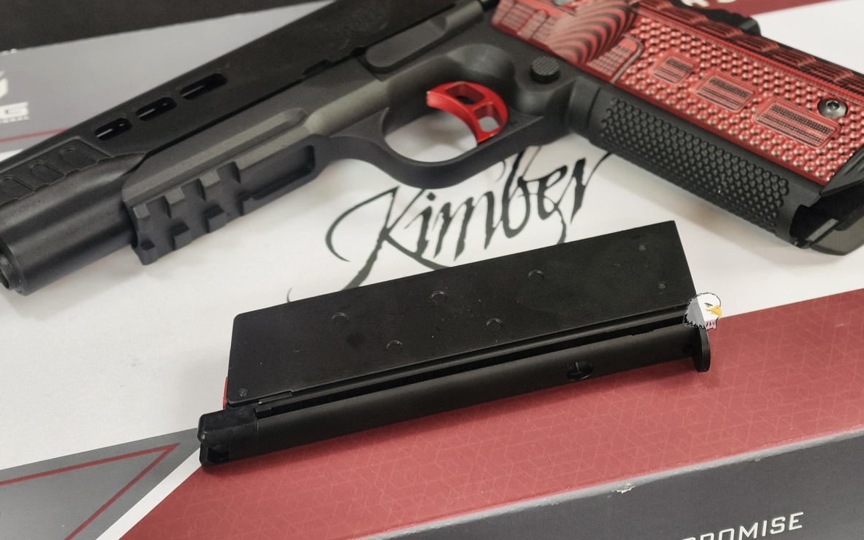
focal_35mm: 91
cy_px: 225
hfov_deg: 22.8
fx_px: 2143
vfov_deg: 14.4
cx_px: 431
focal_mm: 22.48
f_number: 2.67
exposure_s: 1/20
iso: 797
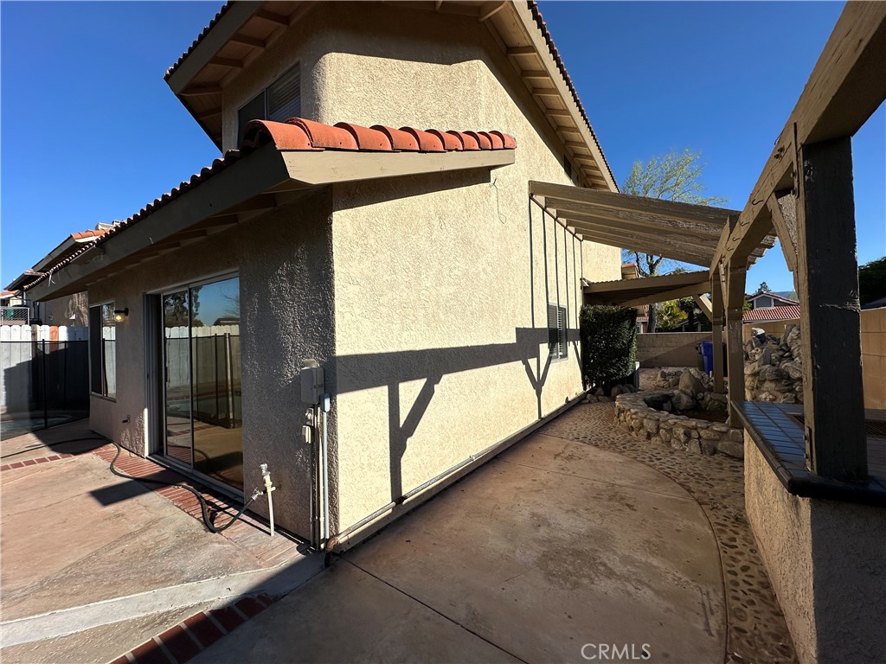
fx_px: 358
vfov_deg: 85.7
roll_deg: +0.7
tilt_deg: +0.9
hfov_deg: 102.1
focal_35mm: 14
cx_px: 443
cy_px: 332
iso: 50
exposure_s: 1/4292
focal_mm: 2.22
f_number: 2.2
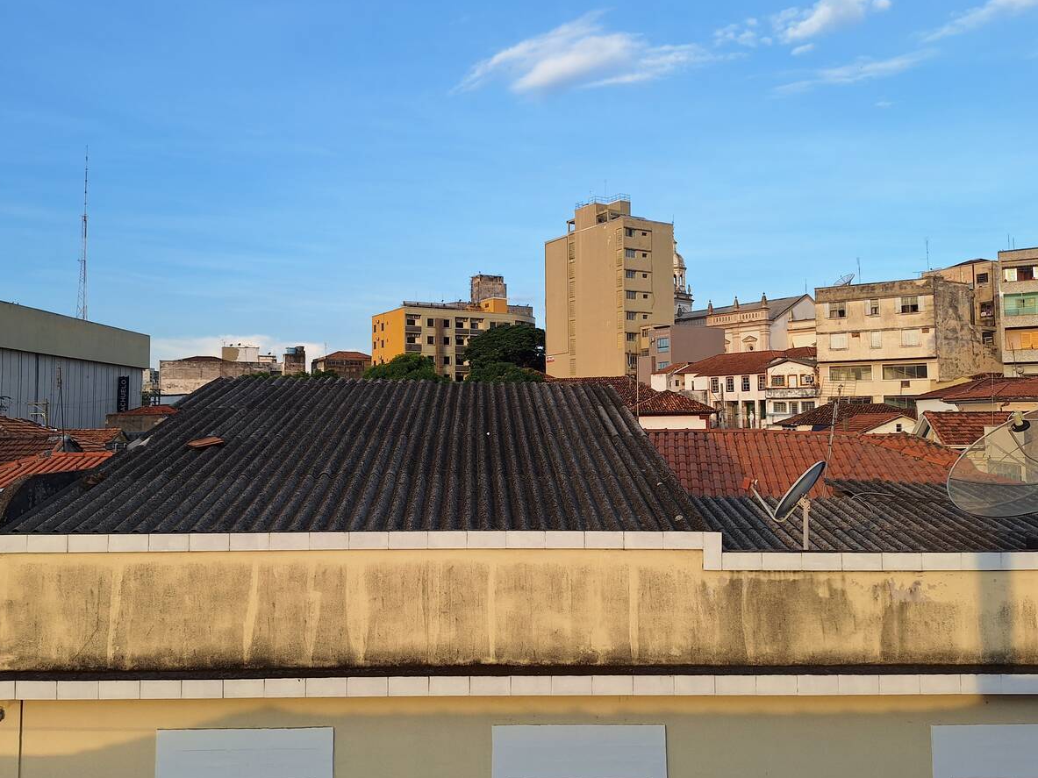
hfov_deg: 63.4
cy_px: 372
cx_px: 491
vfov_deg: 49.7
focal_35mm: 28
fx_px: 840
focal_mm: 5.54
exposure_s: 1/863
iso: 40
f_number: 1.8
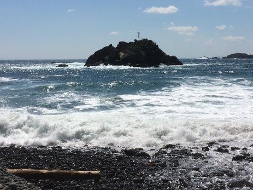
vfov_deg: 28.3
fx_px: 373
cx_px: 143
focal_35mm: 51
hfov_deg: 37.4
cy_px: 57
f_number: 2.2
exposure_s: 1/8264
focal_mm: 4.15
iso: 32
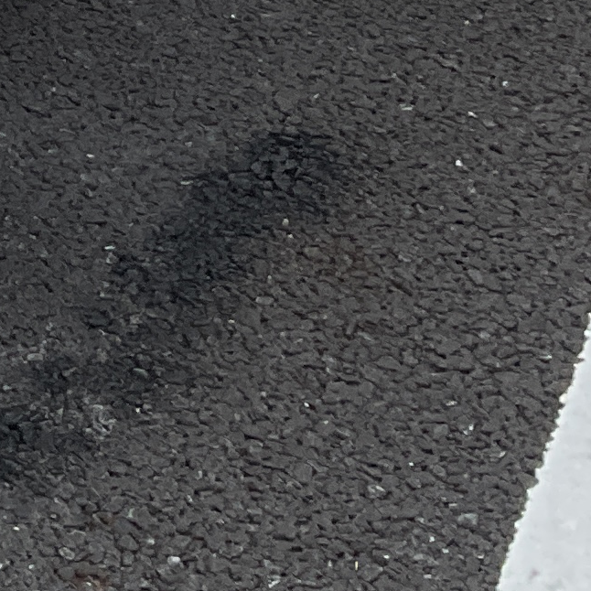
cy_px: -574
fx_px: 3091
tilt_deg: -20.8
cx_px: -786
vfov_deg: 10.1
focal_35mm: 160
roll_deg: -0.2
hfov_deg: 9.7
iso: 16
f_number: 1.8
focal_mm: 3
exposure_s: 1/1984
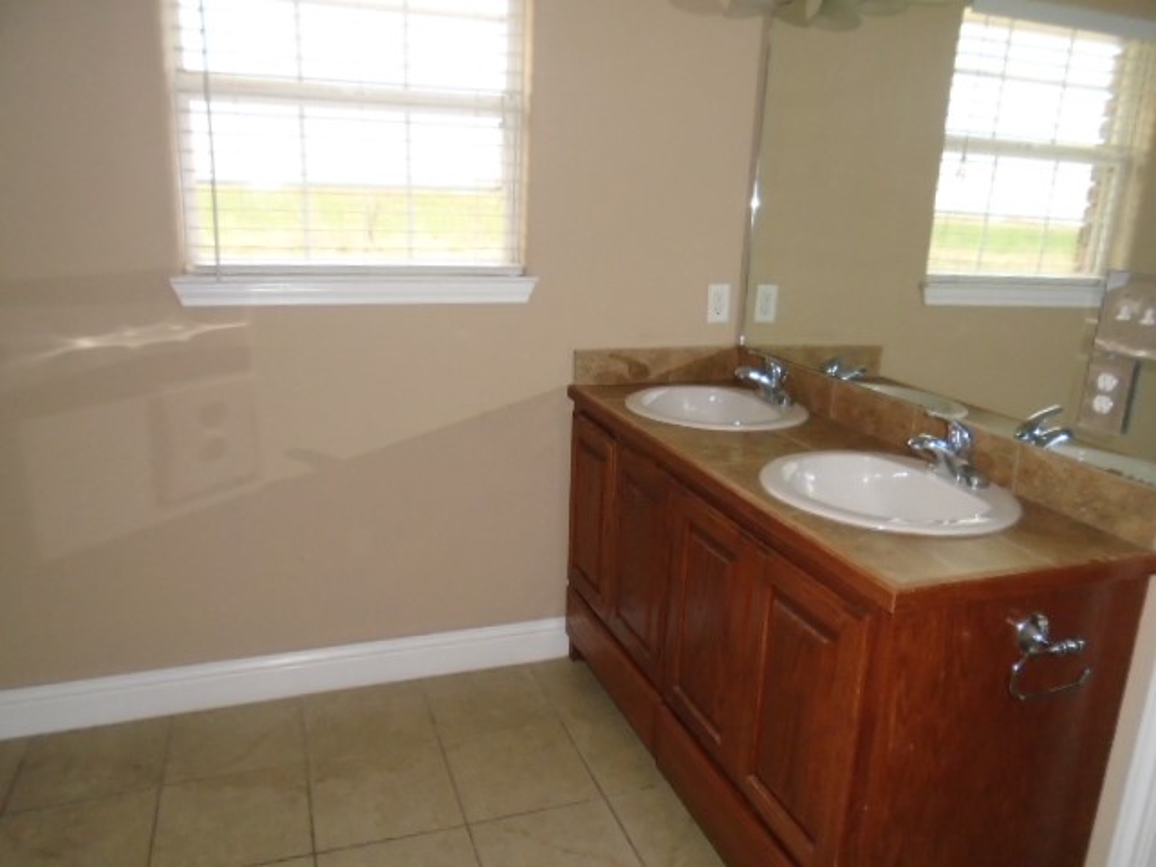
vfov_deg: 53.1
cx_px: 578
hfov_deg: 67.3
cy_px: 434
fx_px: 868
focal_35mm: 26
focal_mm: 4.6
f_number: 3.2
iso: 400
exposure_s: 1/30
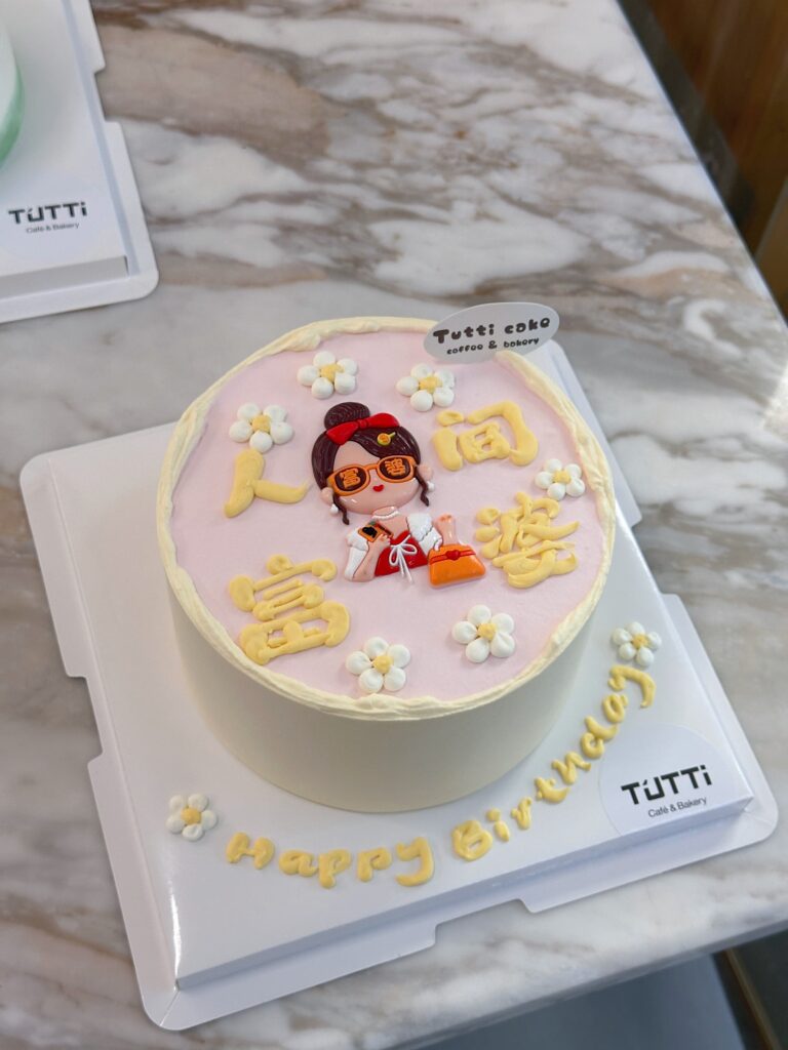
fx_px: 1457
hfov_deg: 30.3
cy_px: 525
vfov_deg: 39.7
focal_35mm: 48
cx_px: 394
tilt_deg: -60.3
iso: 125
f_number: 1.78
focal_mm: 6.86
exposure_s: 1/50
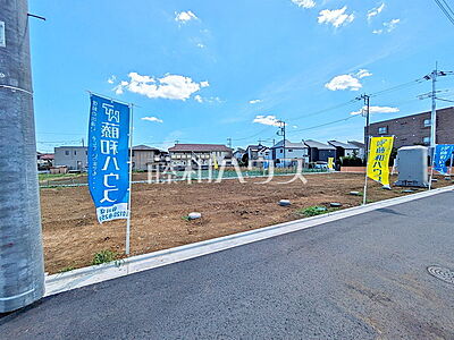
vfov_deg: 85.7
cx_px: 227
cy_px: 170
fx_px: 184
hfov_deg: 102.1
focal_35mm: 14
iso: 48
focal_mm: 1.83
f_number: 2.2
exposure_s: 1/2294
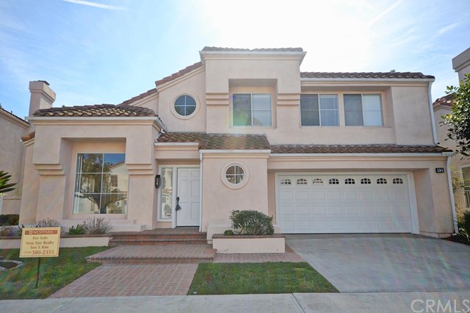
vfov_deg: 56.1
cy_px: 156
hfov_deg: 77.4
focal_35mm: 22
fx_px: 294
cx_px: 235
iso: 100
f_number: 7.1
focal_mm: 15
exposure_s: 1/200
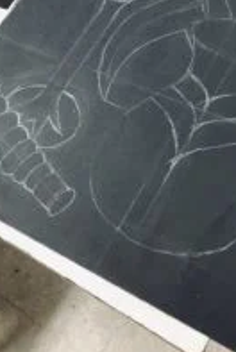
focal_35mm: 59
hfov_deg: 23.0
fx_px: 578
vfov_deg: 32.7
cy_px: 55
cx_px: 157
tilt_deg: -50.4
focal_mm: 3.99
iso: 40
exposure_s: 1/17
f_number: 1.8
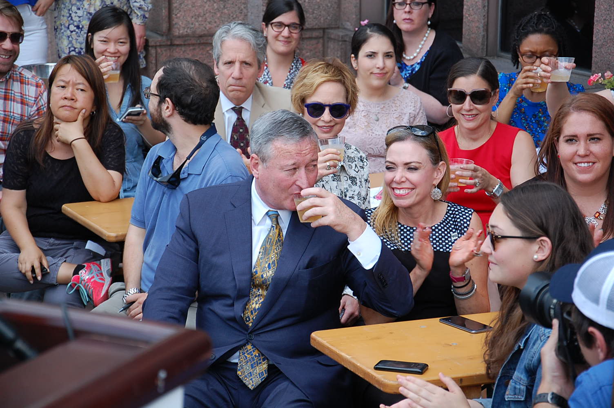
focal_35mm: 128
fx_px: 2173
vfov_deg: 10.7
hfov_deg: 16.1
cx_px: 307
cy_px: 204
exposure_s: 1/200
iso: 400
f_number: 5.6
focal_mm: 85
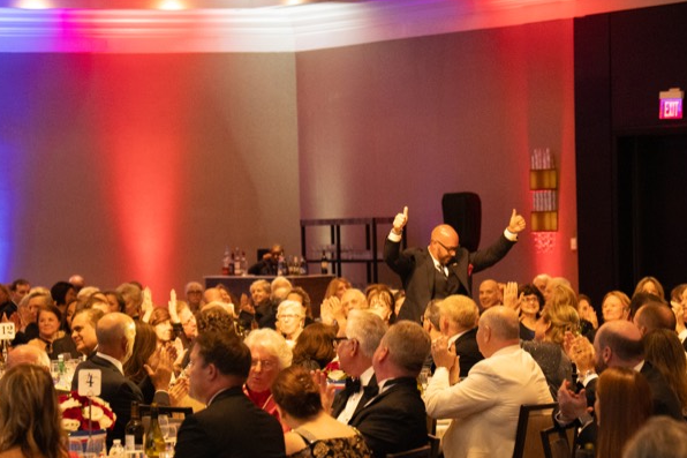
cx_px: 371
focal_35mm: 141
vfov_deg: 9.7
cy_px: 295
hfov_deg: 14.6
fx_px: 2690
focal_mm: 70
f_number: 3.2
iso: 6400
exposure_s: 1/100
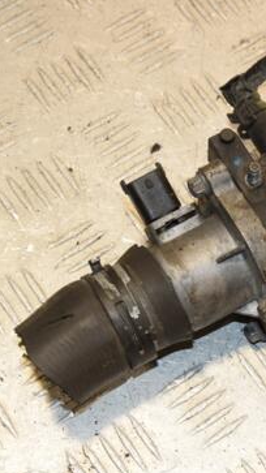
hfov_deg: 11.5
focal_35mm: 104
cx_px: 283
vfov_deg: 20.6
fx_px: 1305
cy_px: 250
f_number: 9
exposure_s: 1/200
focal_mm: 40
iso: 800
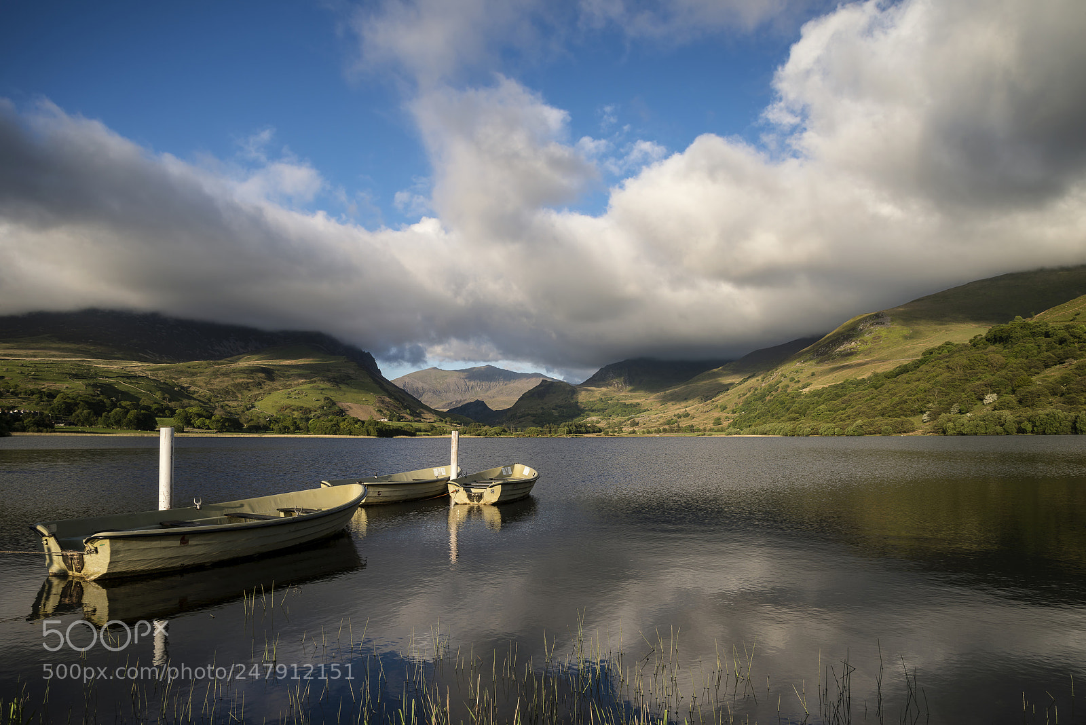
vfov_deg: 53.2
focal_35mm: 24
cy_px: 362
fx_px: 724
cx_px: 543
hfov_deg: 73.7
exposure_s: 1/60
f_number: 16
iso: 100
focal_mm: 24
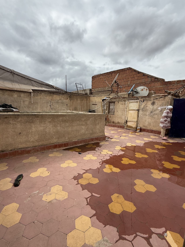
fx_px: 121
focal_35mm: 17
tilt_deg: -10.3
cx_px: 89
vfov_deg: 90.9
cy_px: 133
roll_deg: -2.5
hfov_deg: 74.7
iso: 50
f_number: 2.2
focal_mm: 2.22
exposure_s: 1/2092
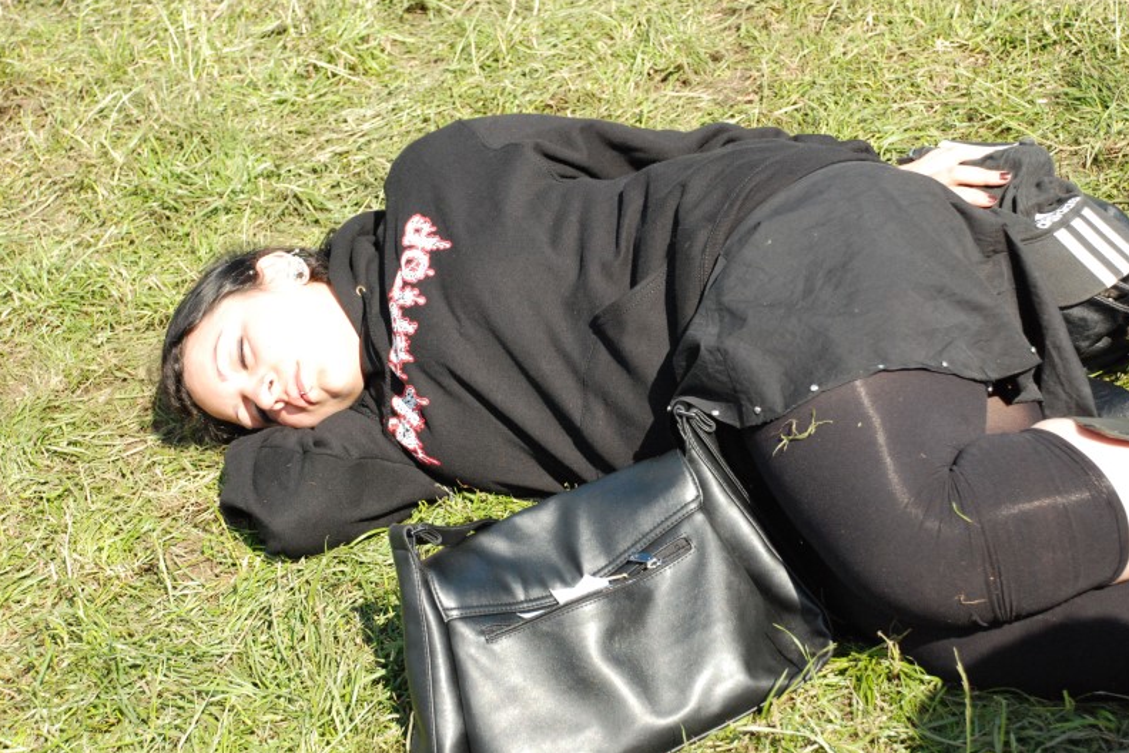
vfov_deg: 15.5
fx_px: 2760
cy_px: 376
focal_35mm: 88
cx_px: 567
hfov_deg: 23.1
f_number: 6.7
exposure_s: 1/1500
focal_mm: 58
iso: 1250
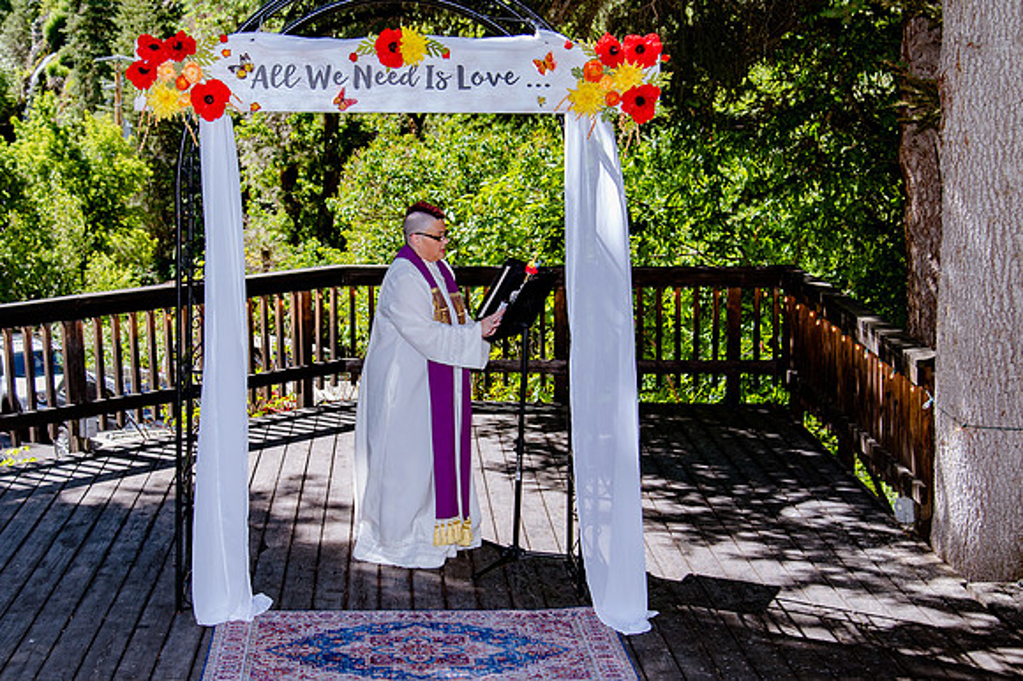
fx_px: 1719
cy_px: 339
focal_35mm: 61
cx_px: 434
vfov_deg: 22.4
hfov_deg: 33.1
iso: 125
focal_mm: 40
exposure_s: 1/200
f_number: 5
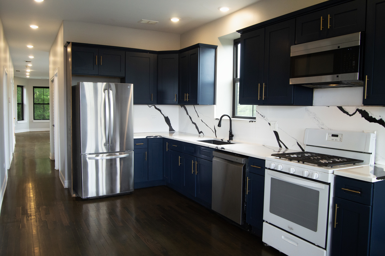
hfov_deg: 67.4
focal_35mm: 27
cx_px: 192
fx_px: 289
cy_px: 128
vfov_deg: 47.9
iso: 800
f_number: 7.1
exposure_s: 1/60
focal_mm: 18
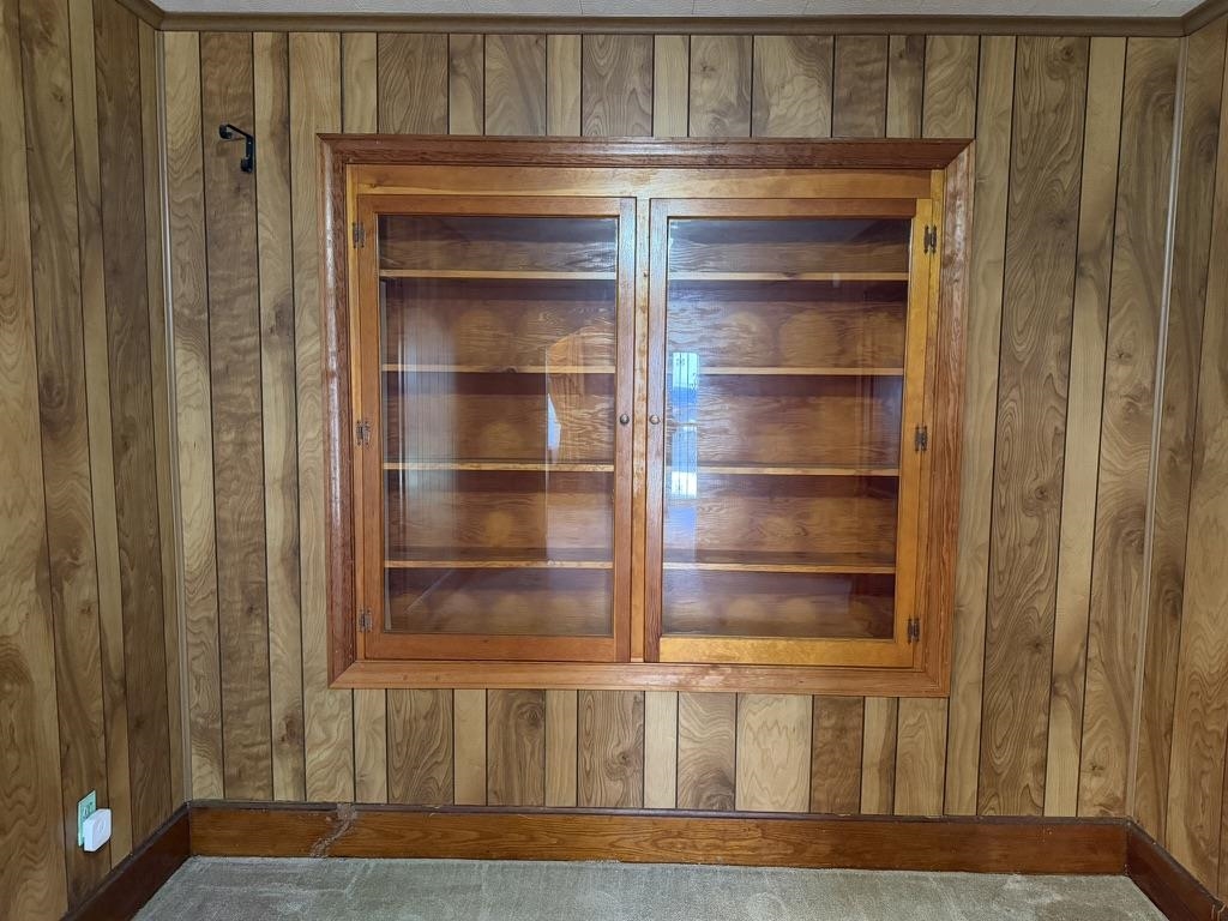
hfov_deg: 71.6
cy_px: 460
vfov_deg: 56.8
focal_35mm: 24
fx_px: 851
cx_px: 614
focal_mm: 6.76
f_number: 1.78
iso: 1000
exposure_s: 1/40
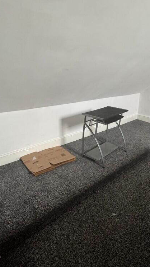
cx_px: 99
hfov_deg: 52.6
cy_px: 132
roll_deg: -0.2
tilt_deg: -24.4
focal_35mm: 21
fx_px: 149
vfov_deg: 83.9
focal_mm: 2.22
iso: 400
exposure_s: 1/60
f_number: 2.2
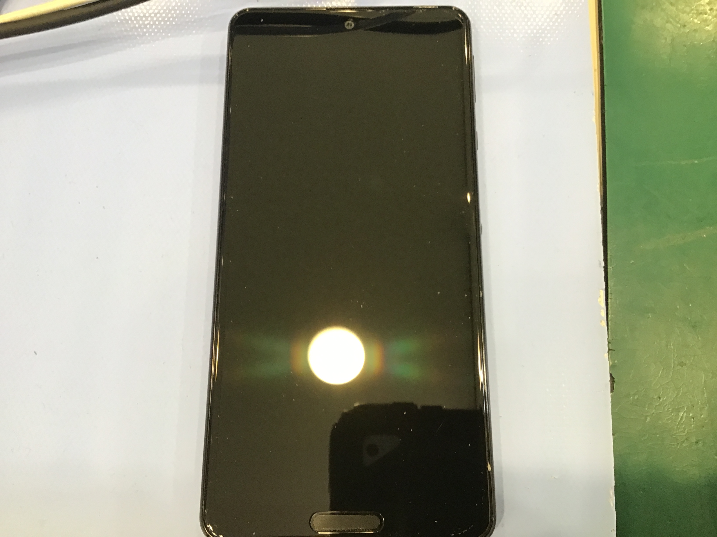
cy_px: 268
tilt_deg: -75.6
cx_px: 358
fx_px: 642
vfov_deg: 45.4
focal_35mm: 31
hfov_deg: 58.4
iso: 100
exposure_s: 1/33
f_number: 2.4
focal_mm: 3.3
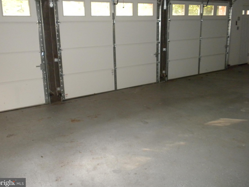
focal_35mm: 38
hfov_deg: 49.0
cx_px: 122
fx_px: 273
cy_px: 92
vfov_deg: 37.7
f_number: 3.5
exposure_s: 1/30
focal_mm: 6.6
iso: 417
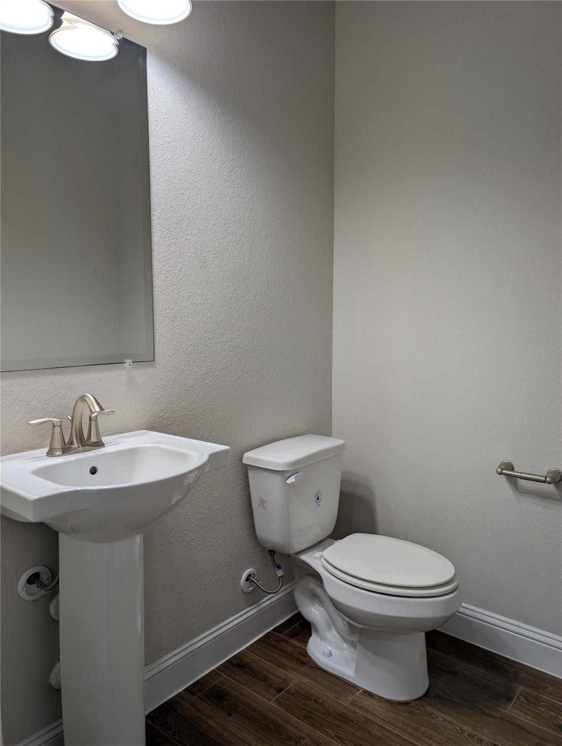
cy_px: 373
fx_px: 518
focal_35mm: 24
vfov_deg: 71.5
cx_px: 281
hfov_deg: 56.9
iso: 23
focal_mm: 6.9
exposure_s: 1/60
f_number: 1.68
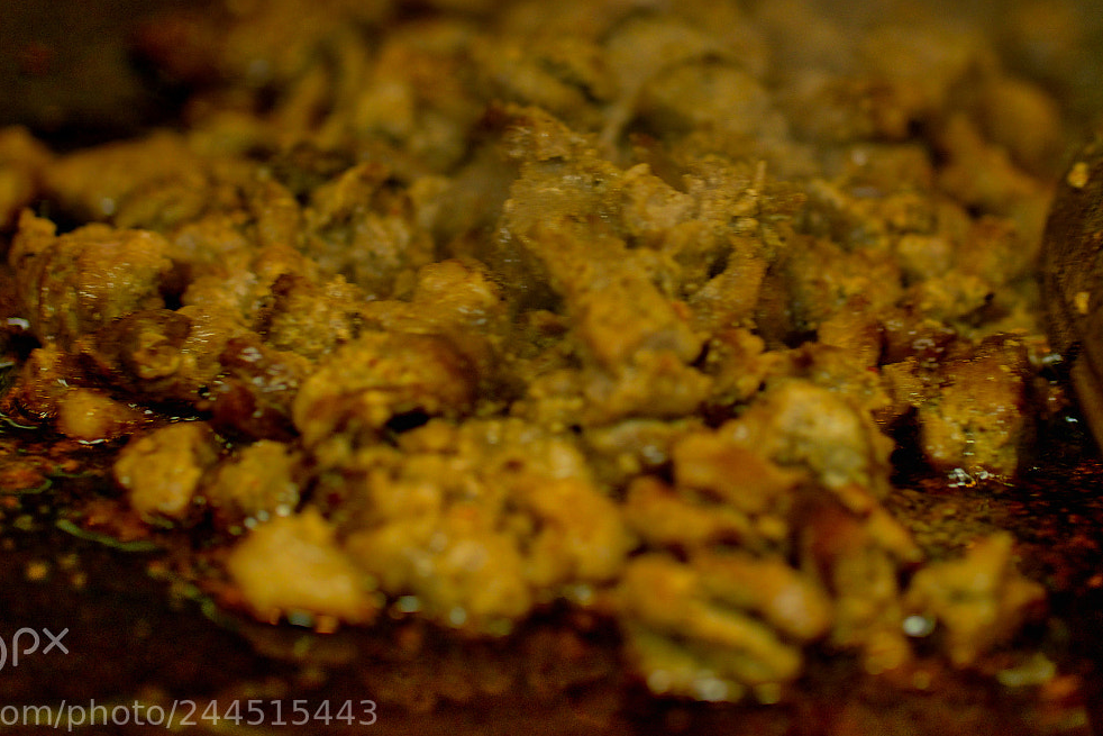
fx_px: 5240
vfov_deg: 8.0
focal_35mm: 171
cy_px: 202
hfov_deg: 12.0
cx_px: 689
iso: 100
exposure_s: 1/80
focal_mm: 70
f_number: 2
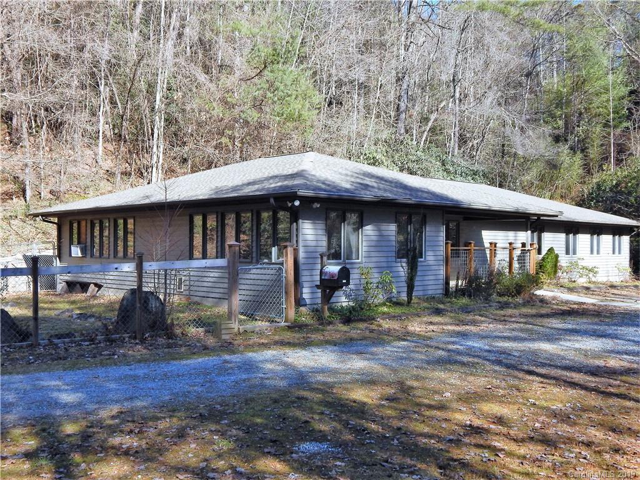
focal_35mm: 38
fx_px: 703
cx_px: 320
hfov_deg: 49.0
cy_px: 240
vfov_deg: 37.7
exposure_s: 1/640
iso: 125
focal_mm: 6.8
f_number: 3.4
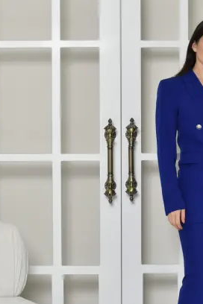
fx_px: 871
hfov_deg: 13.3
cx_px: 107
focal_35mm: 103
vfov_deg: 19.8
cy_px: 207
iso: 100
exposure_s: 1/200
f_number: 4
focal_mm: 35
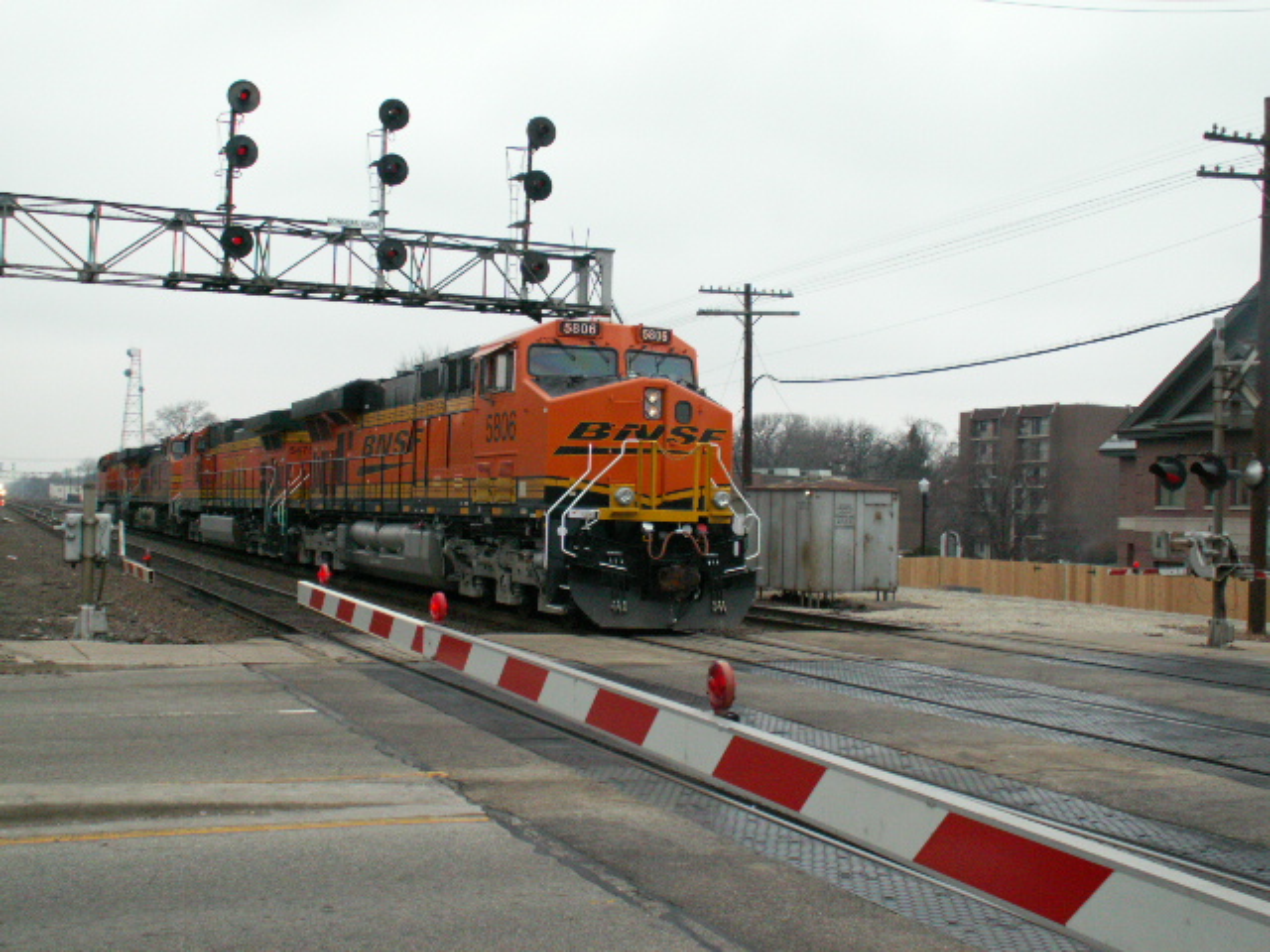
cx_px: 635
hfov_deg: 46.8
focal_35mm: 40
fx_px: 1468
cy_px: 476
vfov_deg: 36.0
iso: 160
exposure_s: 1/320
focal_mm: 6.58
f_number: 2.8
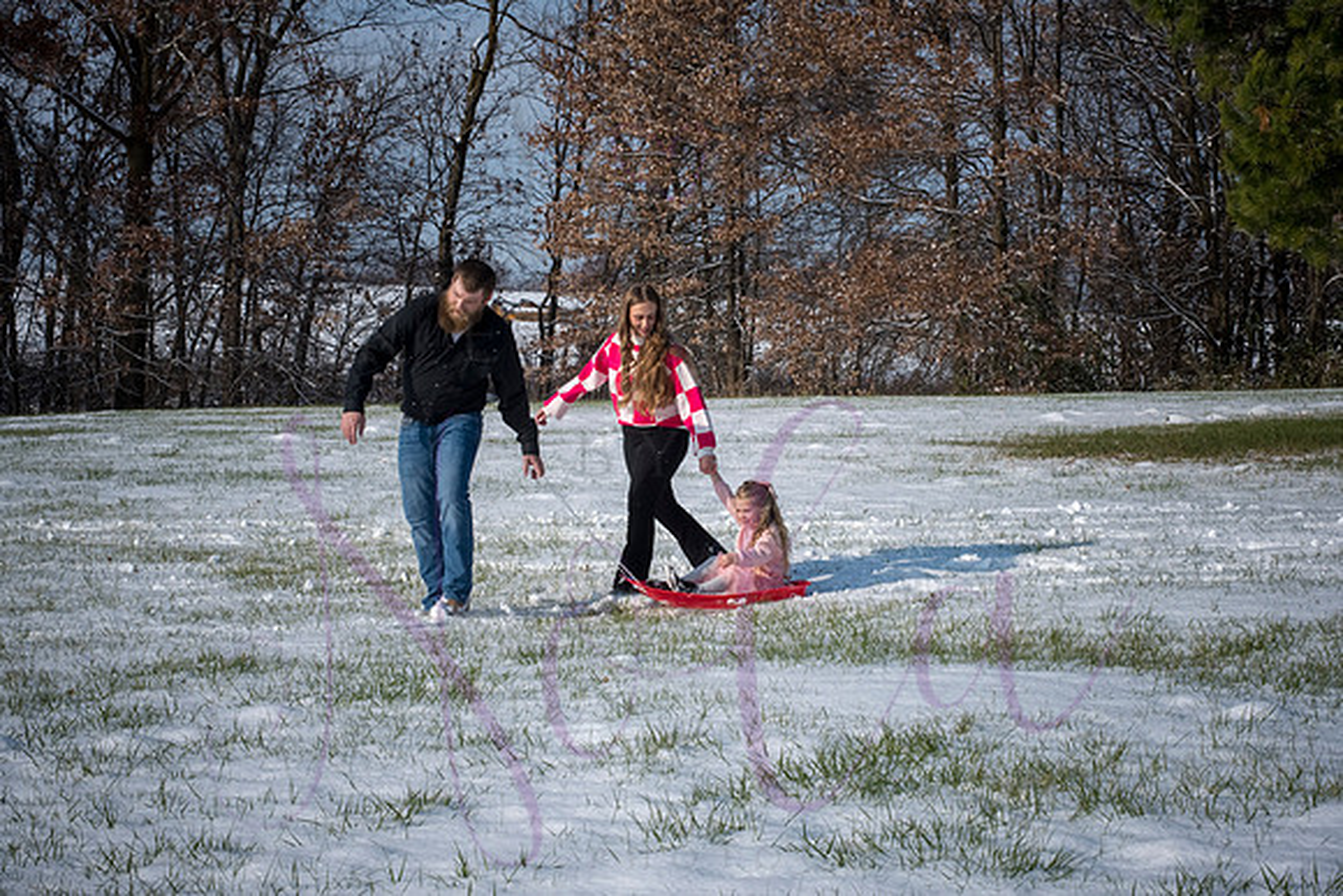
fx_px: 2985
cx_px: 672
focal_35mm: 80
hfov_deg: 25.4
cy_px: 448
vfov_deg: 17.1
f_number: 16
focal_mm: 80
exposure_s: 1/1000
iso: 640
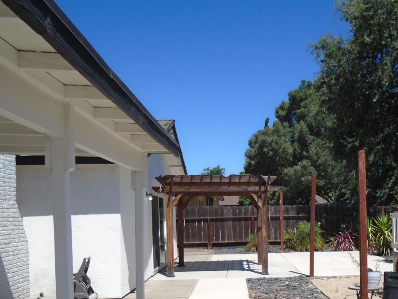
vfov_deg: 36.1
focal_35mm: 39
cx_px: 286
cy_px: 218
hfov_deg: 46.6
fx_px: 448
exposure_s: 1/250
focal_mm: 4.6
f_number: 8
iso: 100
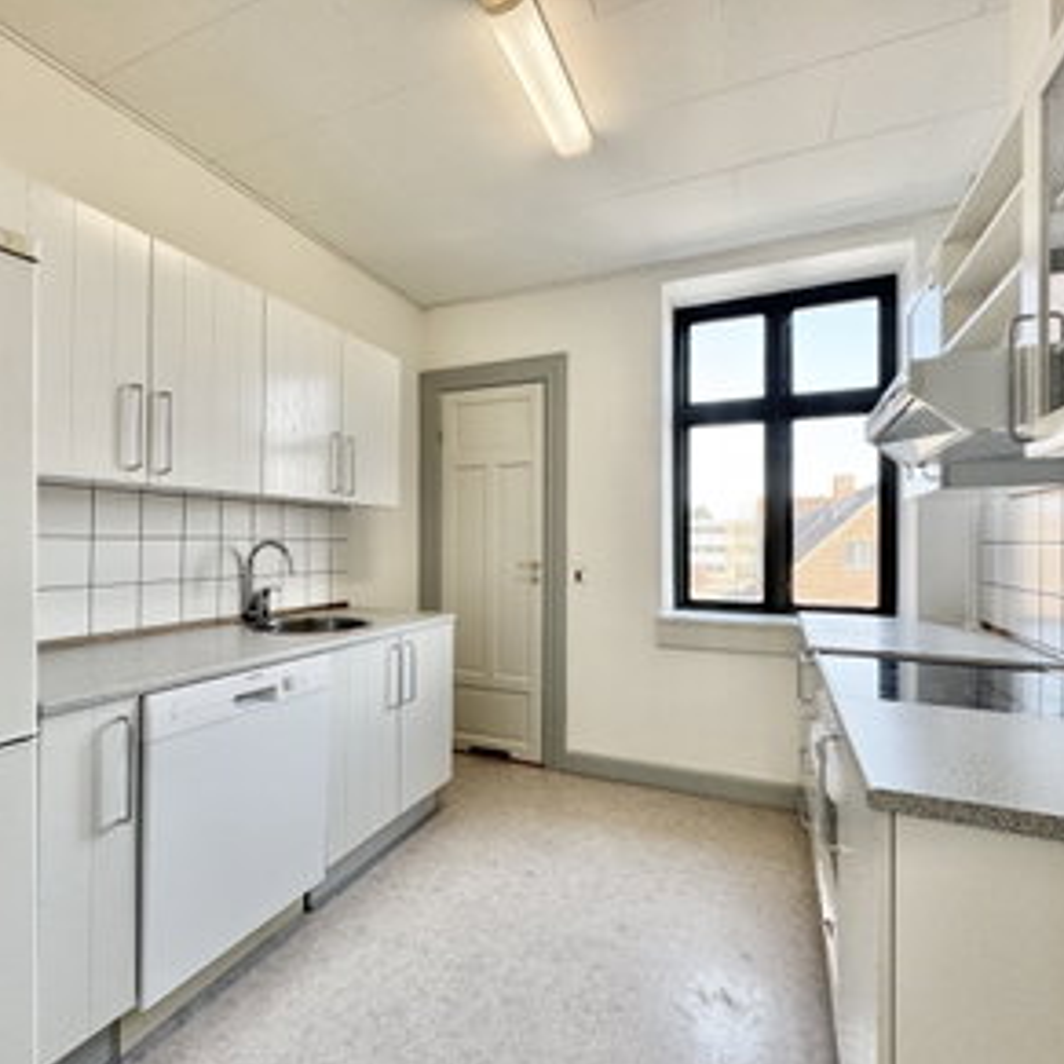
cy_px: 541
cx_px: 494
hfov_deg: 83.8
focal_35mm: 17
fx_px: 591
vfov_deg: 84.0
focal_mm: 2.22
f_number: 2.2
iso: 100
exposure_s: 1/100
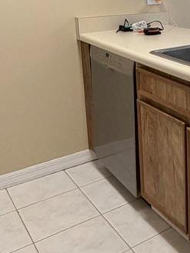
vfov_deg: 36.3
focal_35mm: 51
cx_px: 223
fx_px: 373
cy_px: 54
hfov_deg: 25.8
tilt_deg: -10.9
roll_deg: -0.4
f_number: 2.2
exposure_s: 1/60
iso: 160
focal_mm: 2.22
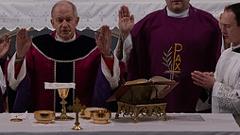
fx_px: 3501
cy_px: 85
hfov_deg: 3.9
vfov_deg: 2.2
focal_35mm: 550
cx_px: 63
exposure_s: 1/100
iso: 4000
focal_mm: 230
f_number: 11
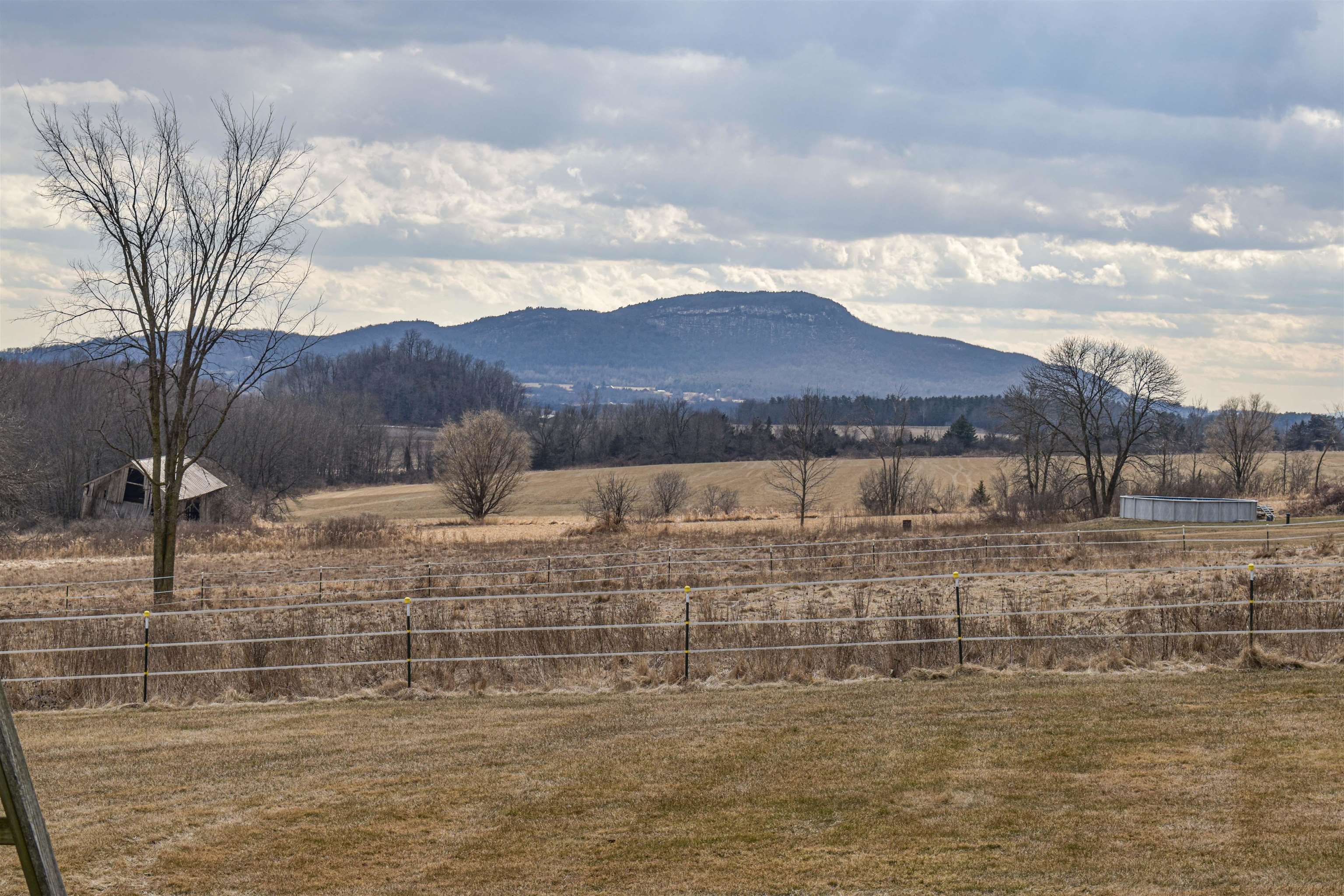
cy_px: 448
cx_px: 672
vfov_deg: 16.6
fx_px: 3080
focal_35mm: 82
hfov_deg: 24.6
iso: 100
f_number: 9
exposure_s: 1/200
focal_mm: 55
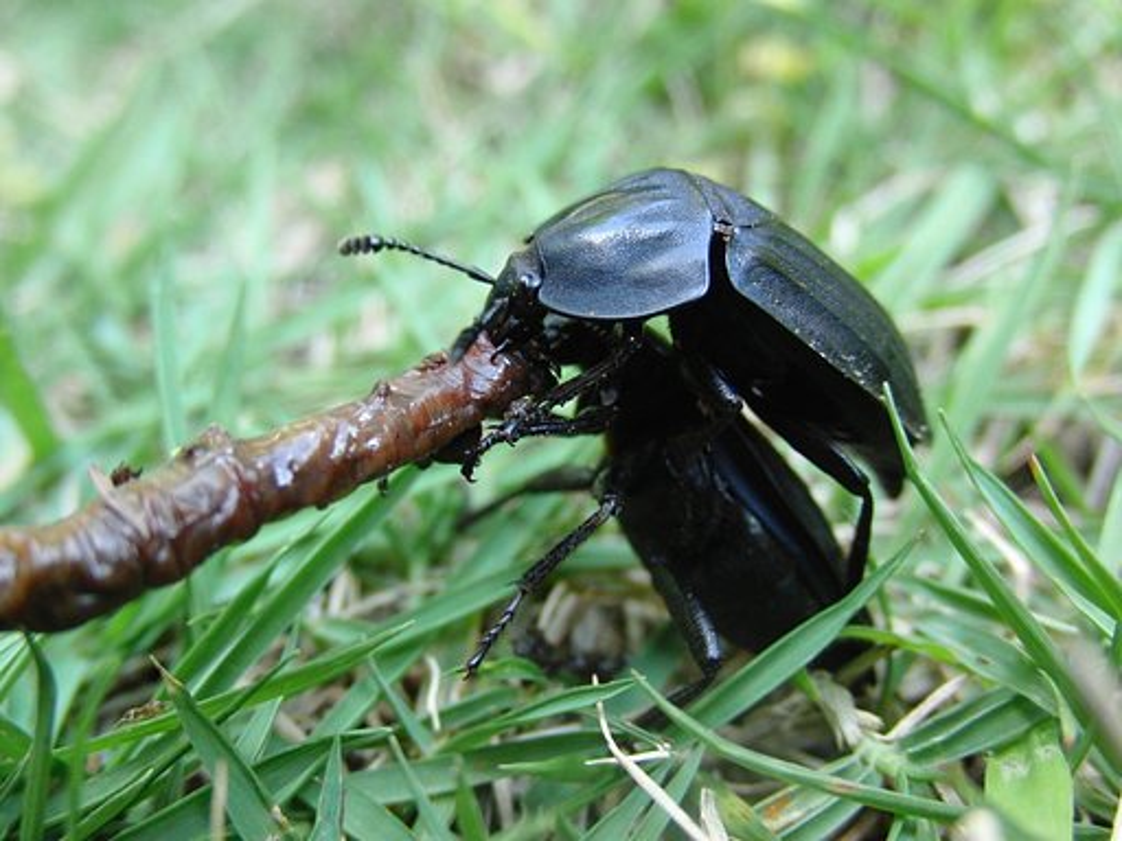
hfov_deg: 50.1
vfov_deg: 38.7
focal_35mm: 37
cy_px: 420
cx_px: 561
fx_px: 1199
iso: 250
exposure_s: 1/80
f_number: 3.6
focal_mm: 6.42
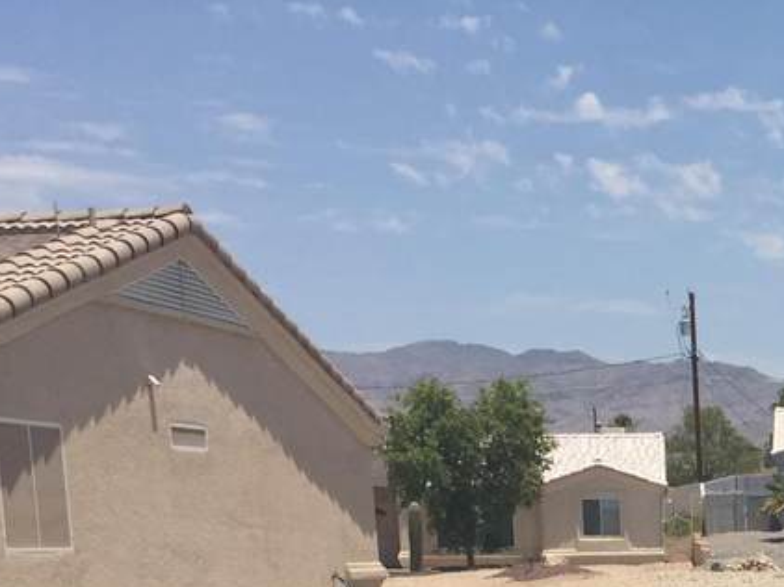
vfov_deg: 15.5
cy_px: 877
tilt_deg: -9.0
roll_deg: +0.8
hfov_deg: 20.4
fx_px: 1992
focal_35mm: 88
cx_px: 1011
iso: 32
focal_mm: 4.15
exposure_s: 1/3597
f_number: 2.2
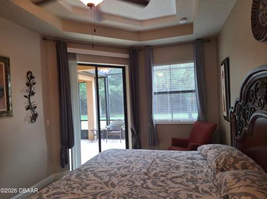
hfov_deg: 74.0
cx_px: 134
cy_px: 100
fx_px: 177
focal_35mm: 23
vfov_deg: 58.8
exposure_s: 1/40
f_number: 1.8
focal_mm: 5.54
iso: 80
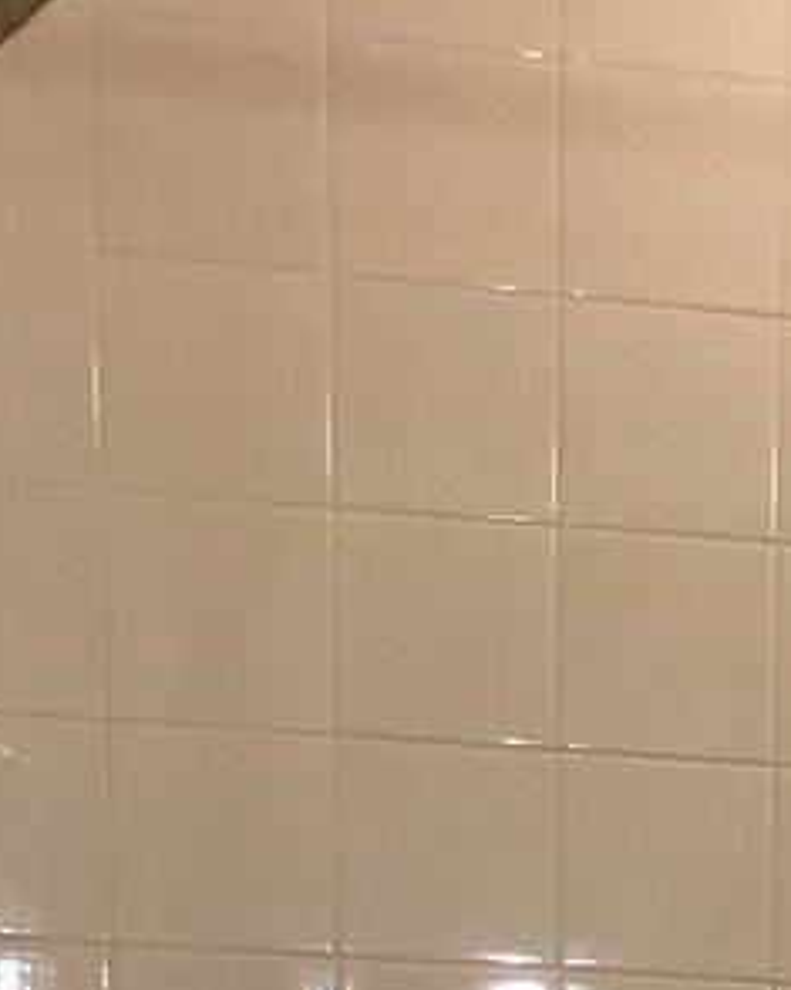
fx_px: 4187
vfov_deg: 11.9
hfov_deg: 10.1
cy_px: 2037
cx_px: 1538
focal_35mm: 143
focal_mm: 3.99
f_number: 1.8
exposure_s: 1/58
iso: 20
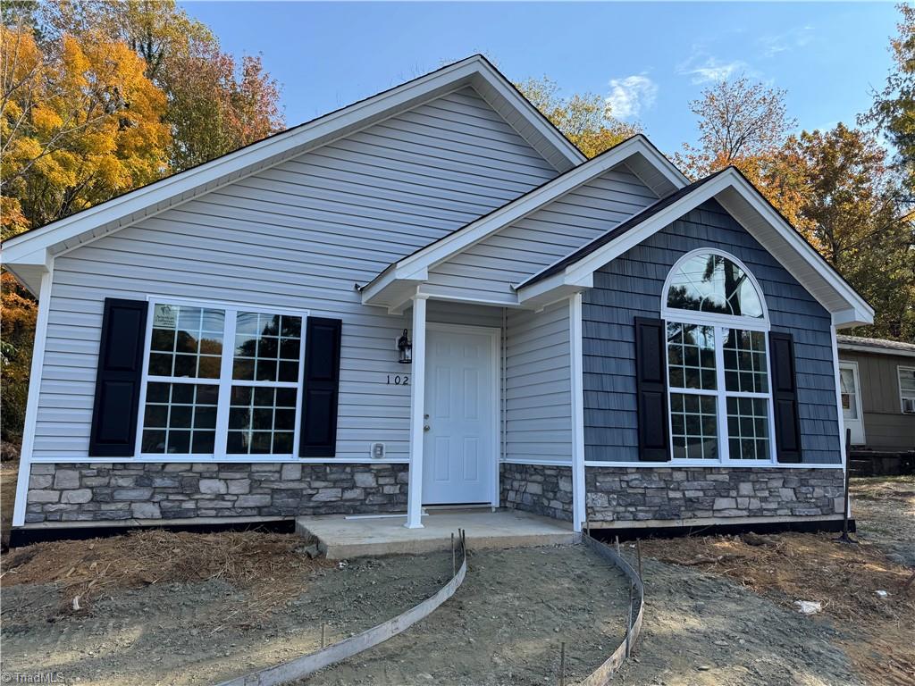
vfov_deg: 56.8
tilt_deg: +8.0
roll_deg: -1.3
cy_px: 343
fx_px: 634
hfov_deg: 71.6
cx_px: 458
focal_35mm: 24
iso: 80
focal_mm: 6.76
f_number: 1.78
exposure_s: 1/1488
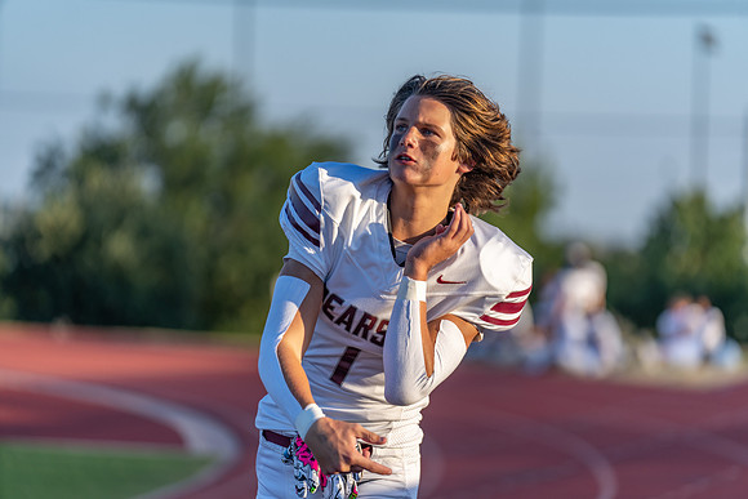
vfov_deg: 7.8
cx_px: 374
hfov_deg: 11.7
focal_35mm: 176
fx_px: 3658
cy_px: 250
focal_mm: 176
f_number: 2.8
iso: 100
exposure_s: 1/1000
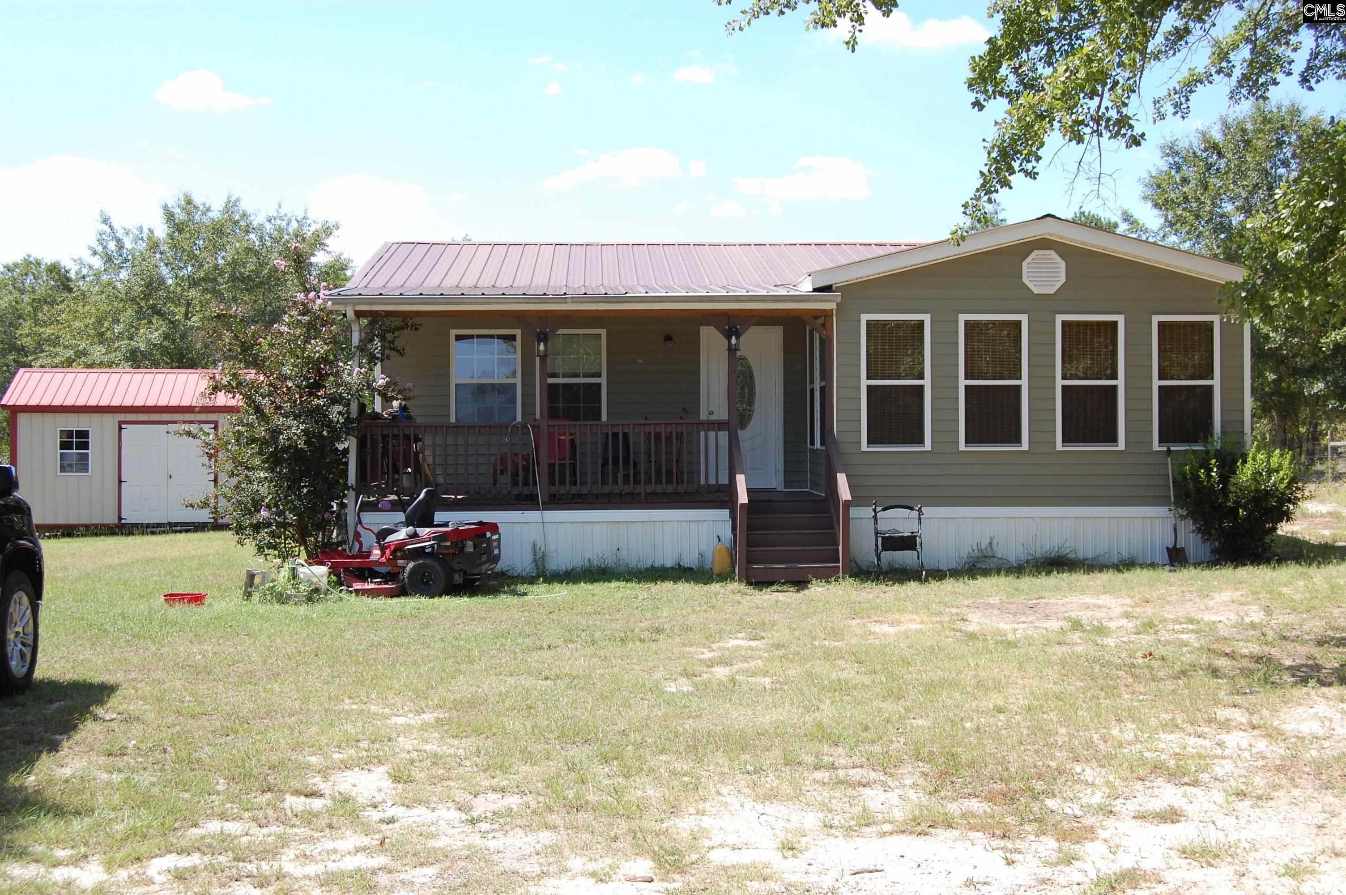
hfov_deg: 43.6
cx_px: 673
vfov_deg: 29.8
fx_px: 1681
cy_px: 448
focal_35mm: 45
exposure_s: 1/200
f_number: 7.1
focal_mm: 30
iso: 200
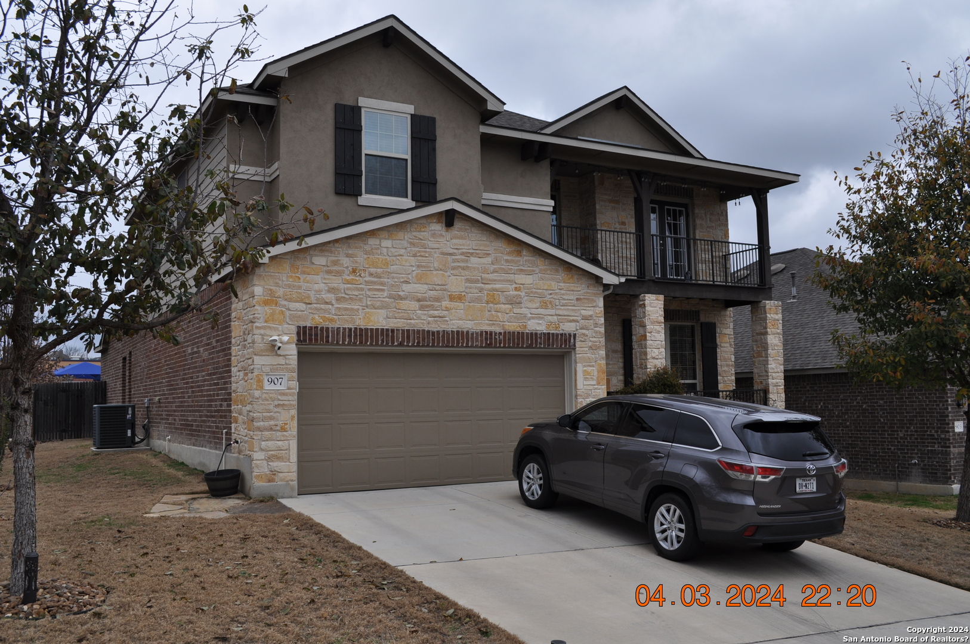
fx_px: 888
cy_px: 322
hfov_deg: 57.3
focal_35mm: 33
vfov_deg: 39.9
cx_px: 485
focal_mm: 22
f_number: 8
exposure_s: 1/250
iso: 200
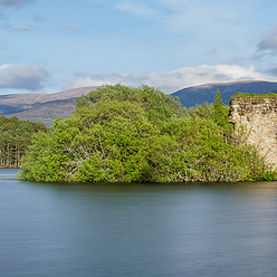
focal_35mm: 98
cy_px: 50
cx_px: 301
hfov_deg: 17.2
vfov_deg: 17.6
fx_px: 887
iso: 200
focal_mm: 22
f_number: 7.1
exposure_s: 8
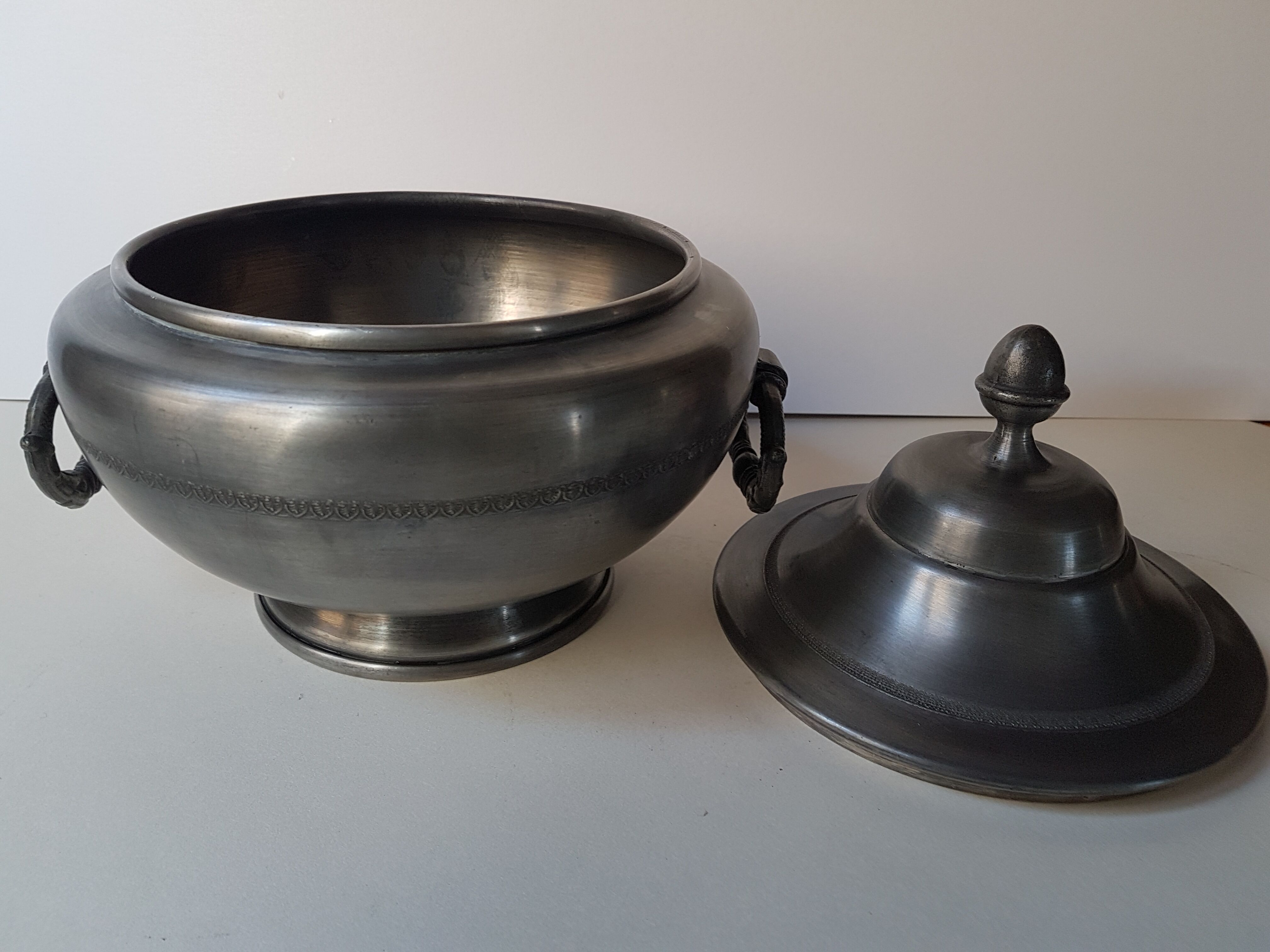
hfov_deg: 67.3
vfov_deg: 53.1
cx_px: 635
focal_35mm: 26
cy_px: 476
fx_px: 954
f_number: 1.7
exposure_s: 1/50
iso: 40
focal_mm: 4.2
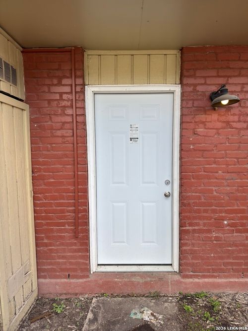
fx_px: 229
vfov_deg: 71.6
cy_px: 166
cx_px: 124
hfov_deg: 56.8
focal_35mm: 24
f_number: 1.78
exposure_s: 1/1203
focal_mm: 6.76
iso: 100
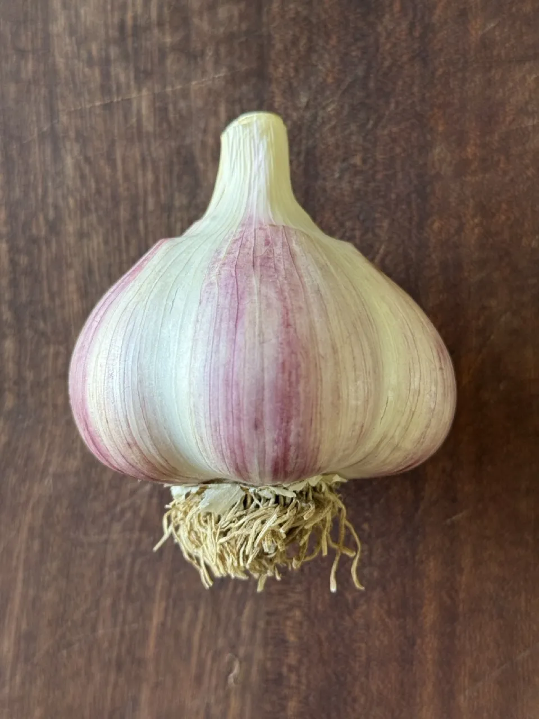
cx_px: 270
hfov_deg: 30.3
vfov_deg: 39.7
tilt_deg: -89.8
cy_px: 360
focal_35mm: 48
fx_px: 997
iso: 125
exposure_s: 1/60
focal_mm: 6.76
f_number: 1.78
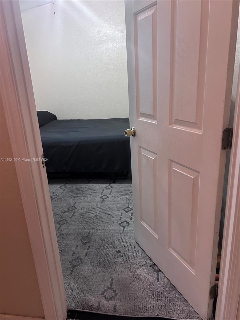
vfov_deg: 67.3
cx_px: 120
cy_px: 160
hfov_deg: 53.1
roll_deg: +2.5
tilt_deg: -17.3
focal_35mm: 26
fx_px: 240
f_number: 1.5
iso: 320
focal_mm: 5.7
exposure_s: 1/60
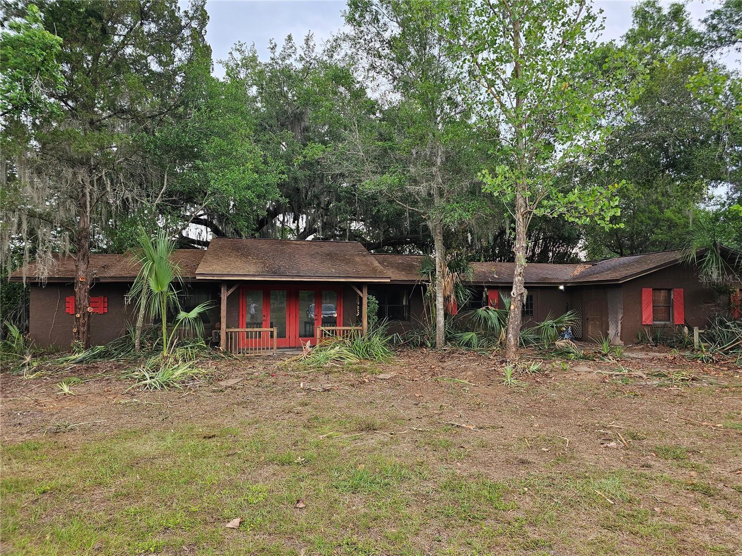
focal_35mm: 23
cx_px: 371
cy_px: 278
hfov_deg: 73.9
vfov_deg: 58.9
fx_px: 493
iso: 50
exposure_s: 1/120
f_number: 1.7
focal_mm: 6.3
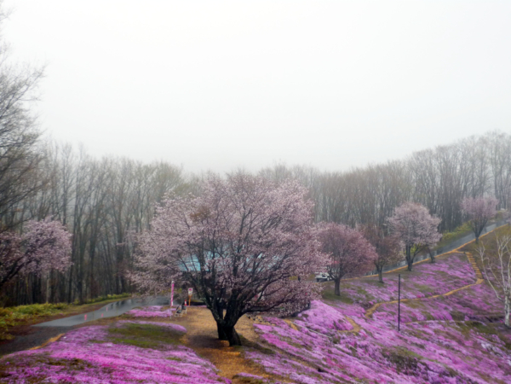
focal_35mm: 51
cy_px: 192
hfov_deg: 37.5
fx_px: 753
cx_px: 256
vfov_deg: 28.6
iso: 100
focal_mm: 8.4
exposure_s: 1/125
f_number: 3.2
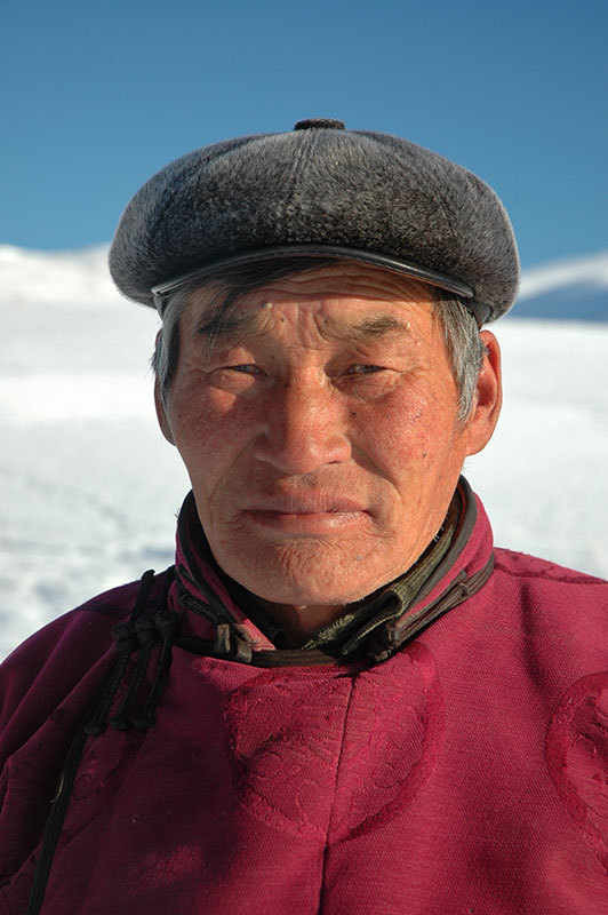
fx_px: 2360
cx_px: 304
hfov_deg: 14.7
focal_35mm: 93
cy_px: 458
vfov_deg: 21.9
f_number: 6.3
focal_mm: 62
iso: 200
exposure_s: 1/160
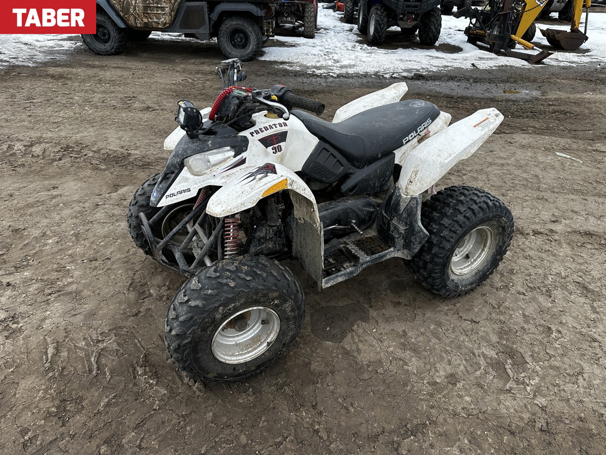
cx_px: 303
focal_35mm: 24
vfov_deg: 56.8
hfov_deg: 71.6
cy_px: 228
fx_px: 420
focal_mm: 6.86
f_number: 1.78
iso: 80
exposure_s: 1/1107
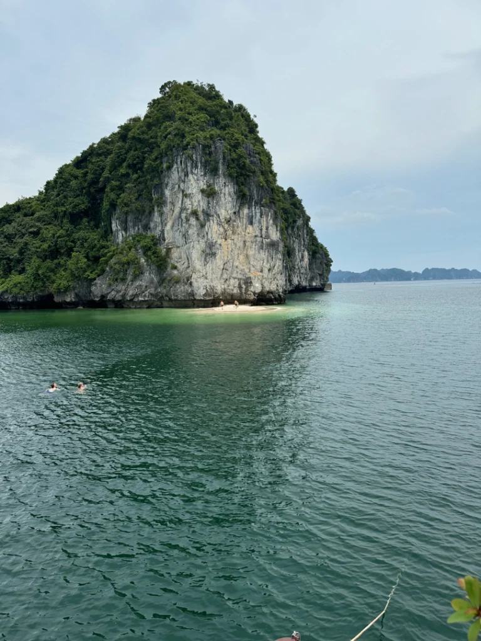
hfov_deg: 56.8
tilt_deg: -2.5
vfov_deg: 71.6
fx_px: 445
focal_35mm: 24
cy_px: 320
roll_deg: +1.3
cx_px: 240
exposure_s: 1/5348
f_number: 1.78
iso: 80
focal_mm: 6.76
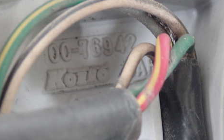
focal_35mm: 85
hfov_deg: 24.3
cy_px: 52
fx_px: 519
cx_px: 86
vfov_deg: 15.3
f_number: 3.6
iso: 1000
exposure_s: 1/15
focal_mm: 11.09
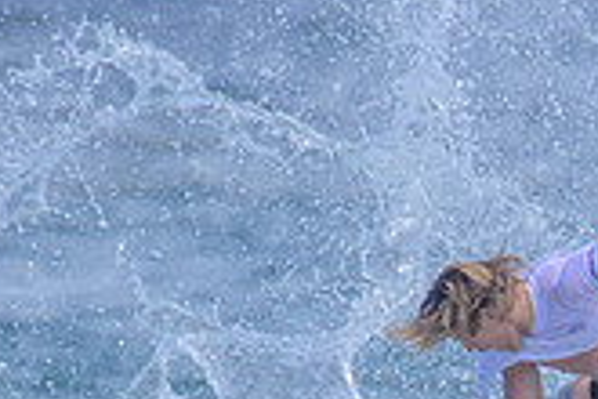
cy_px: 803
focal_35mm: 3807
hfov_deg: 0.5
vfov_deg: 0.4
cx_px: 1130
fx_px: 63234
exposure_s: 1/2000
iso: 800
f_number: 11
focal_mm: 800
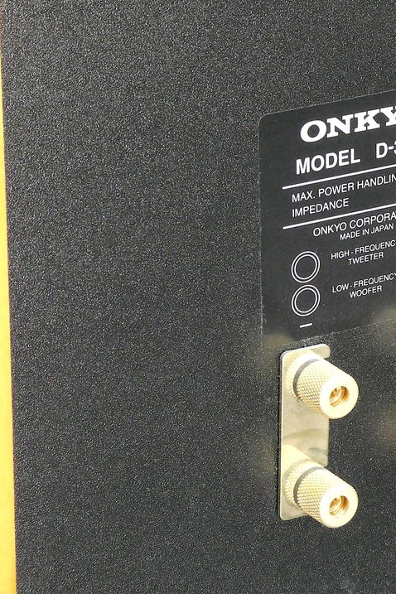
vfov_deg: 10.9
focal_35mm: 188
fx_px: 3102
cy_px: 297
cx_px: 349
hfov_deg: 7.3
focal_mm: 24.2
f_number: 5.3
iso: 1600
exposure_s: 1/40
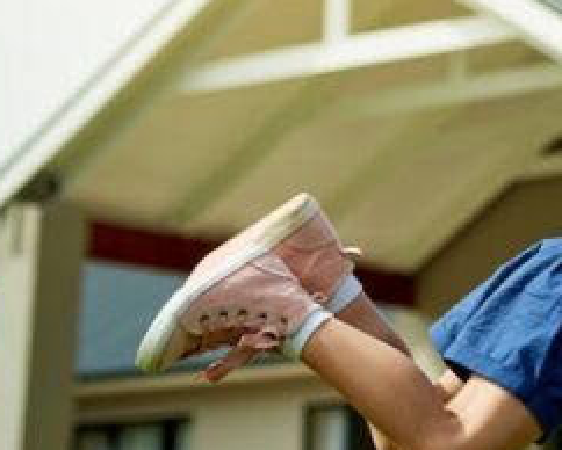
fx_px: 2314
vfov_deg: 11.1
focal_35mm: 139
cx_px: 1119
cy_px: 67
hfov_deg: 12.3
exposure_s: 1/3200
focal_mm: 35
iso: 100
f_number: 2.2
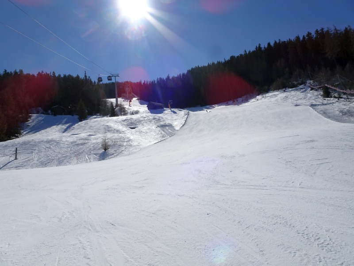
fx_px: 245
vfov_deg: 56.8
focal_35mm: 24
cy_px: 133
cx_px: 177
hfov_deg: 71.6
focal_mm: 4.1
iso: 80
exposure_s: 1/2000
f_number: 4
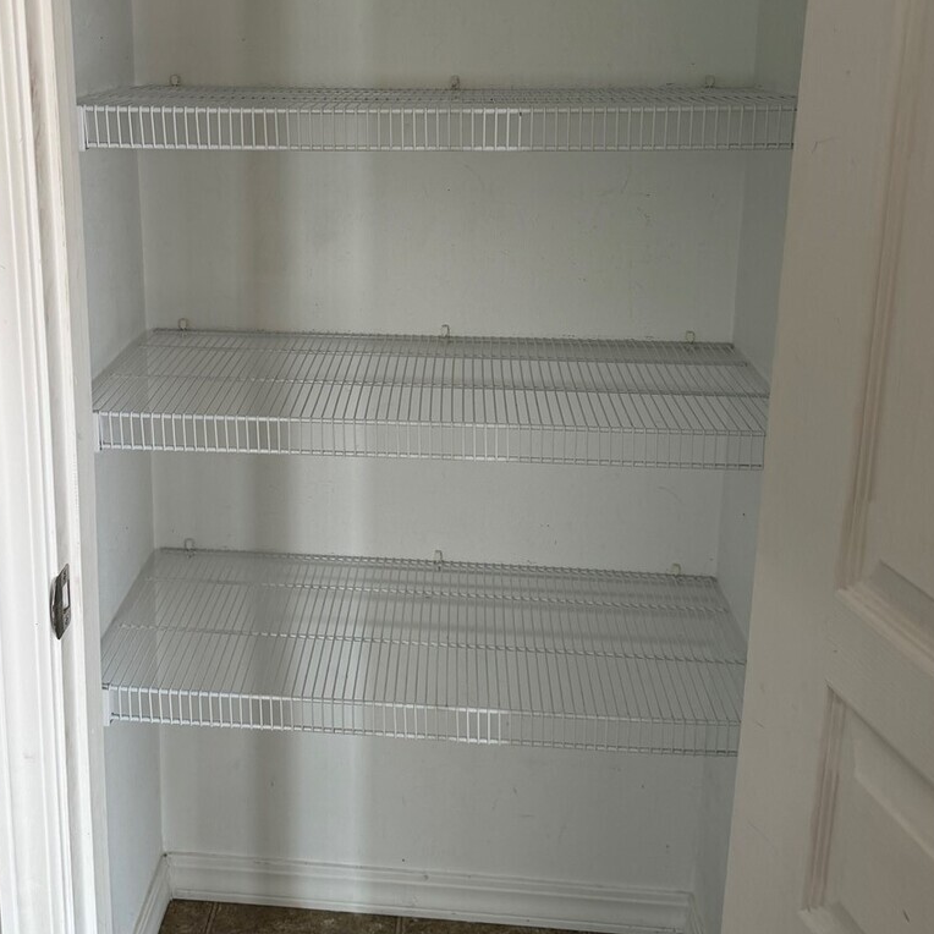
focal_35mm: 40
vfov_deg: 41.4
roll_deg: -0.4
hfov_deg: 41.5
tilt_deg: -13.9
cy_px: 328
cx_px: 348
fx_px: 1221
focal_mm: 6.76
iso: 125
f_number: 1.78
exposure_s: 1/120
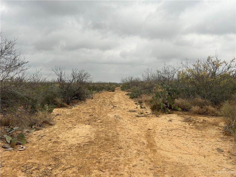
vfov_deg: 53.1
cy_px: 88
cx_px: 118
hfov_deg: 67.3
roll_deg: +1.0
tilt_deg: -1.5
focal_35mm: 26
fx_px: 177
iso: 50
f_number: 1.5
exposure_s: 1/709
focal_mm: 5.7
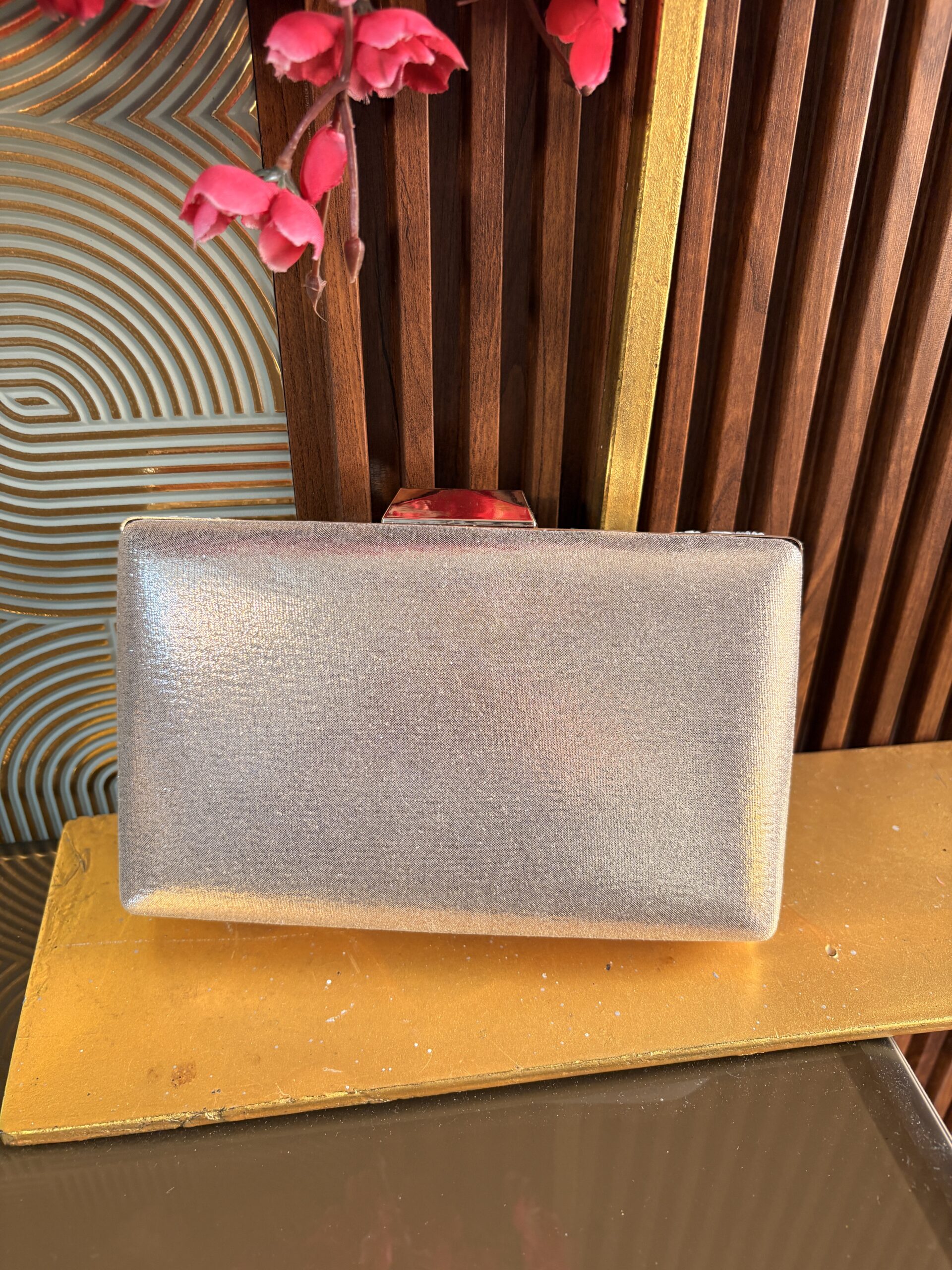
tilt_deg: -30.8
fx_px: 953
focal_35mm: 26
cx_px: 476
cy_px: 635
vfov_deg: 67.3
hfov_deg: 53.1
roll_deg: -1.4
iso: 100
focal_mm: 5.96
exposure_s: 1/50
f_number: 1.6
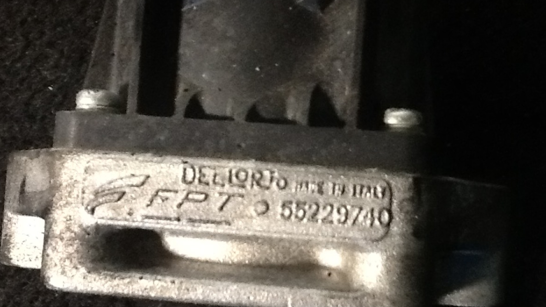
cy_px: 175
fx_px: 709
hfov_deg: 42.1
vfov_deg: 24.4
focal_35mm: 49
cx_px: 269
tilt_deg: -79.3
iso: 320
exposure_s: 1/15
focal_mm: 2.03
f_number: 2.4
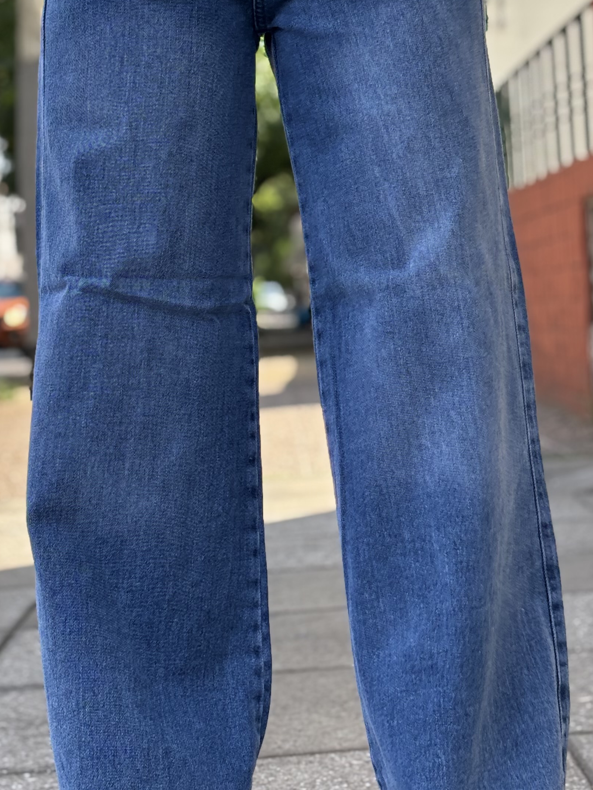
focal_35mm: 98
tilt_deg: +0.9
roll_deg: +1.4
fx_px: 2238
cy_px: 261
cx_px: 296
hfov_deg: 15.1
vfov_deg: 20.0
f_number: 1.6
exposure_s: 1/758
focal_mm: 5.96
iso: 32
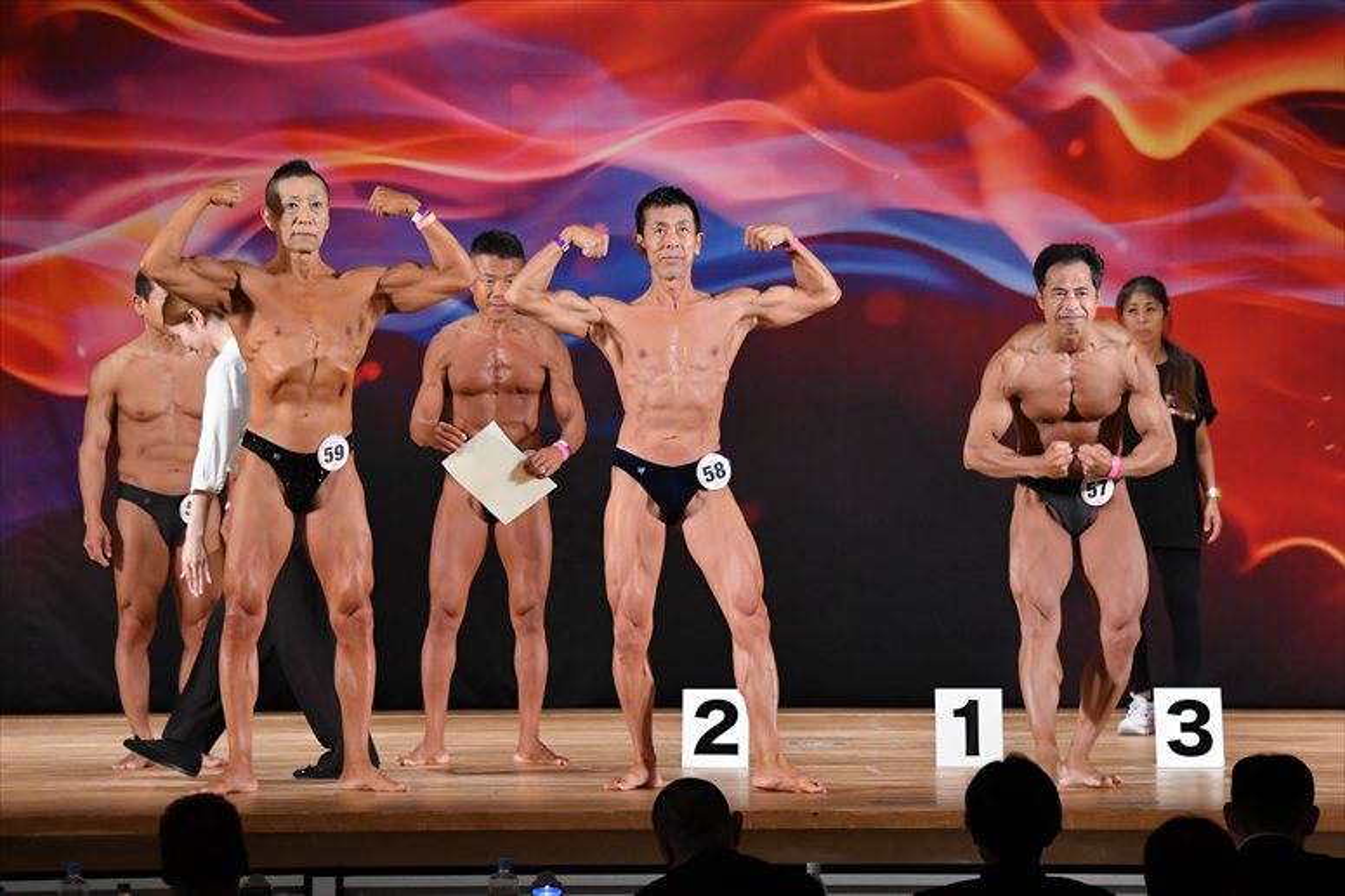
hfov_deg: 11.8
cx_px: 672
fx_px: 6498
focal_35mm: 174
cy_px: 448
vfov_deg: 7.9
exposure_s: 1/400
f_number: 5.6
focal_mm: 116
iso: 3200
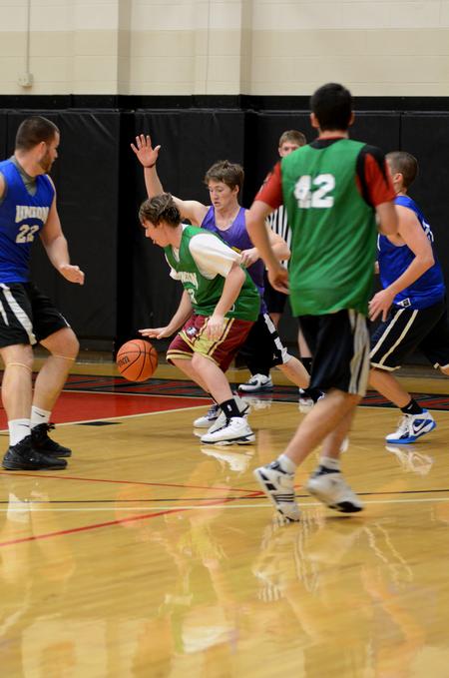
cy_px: 339
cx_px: 224
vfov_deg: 13.7
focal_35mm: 150
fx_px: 2818
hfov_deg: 9.1
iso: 2500
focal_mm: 100
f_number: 2.8
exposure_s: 1/320
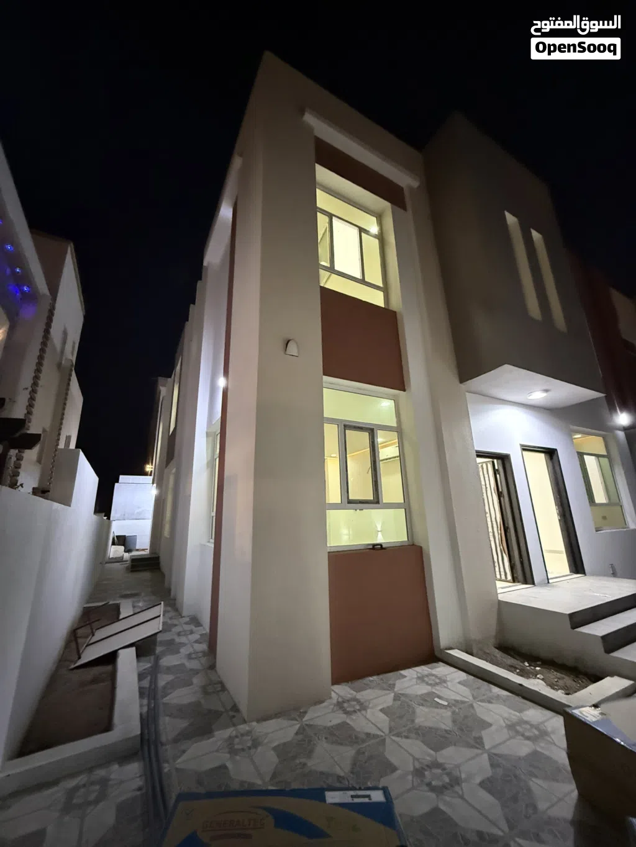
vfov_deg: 102.1
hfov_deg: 85.7
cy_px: 424
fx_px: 343
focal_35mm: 14
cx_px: 318
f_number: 2.2
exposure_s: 1/50
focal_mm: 2.22
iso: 1250
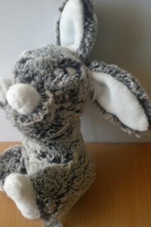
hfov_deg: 25.5
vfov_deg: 37.5
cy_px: 117
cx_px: 61
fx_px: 333
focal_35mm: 53
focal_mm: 6.3
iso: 64
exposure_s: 1/75.6
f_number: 3.1
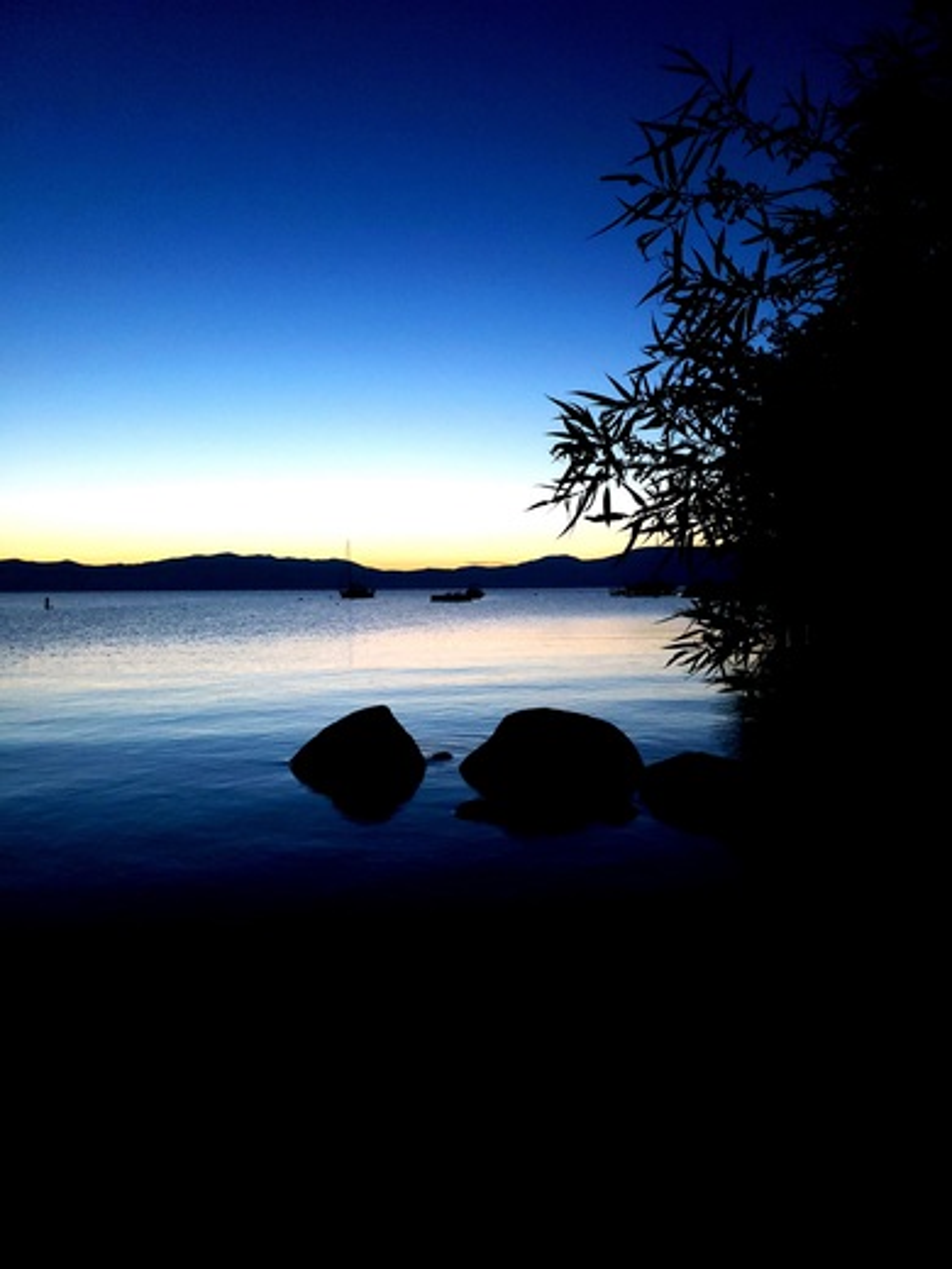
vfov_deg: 67.3
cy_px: 634
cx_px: 476
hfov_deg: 53.1
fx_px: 953
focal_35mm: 26
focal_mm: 4.3
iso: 400
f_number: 1.5
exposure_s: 1/18
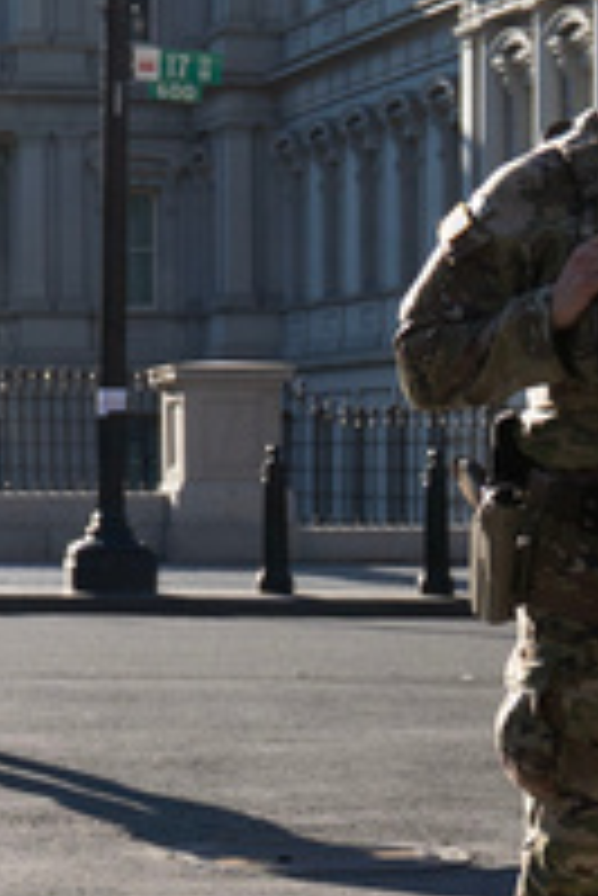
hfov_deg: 9.2
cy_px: 801
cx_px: 454
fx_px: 3706
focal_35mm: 149
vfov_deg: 13.6
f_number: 4
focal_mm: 29
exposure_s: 1/400
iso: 80
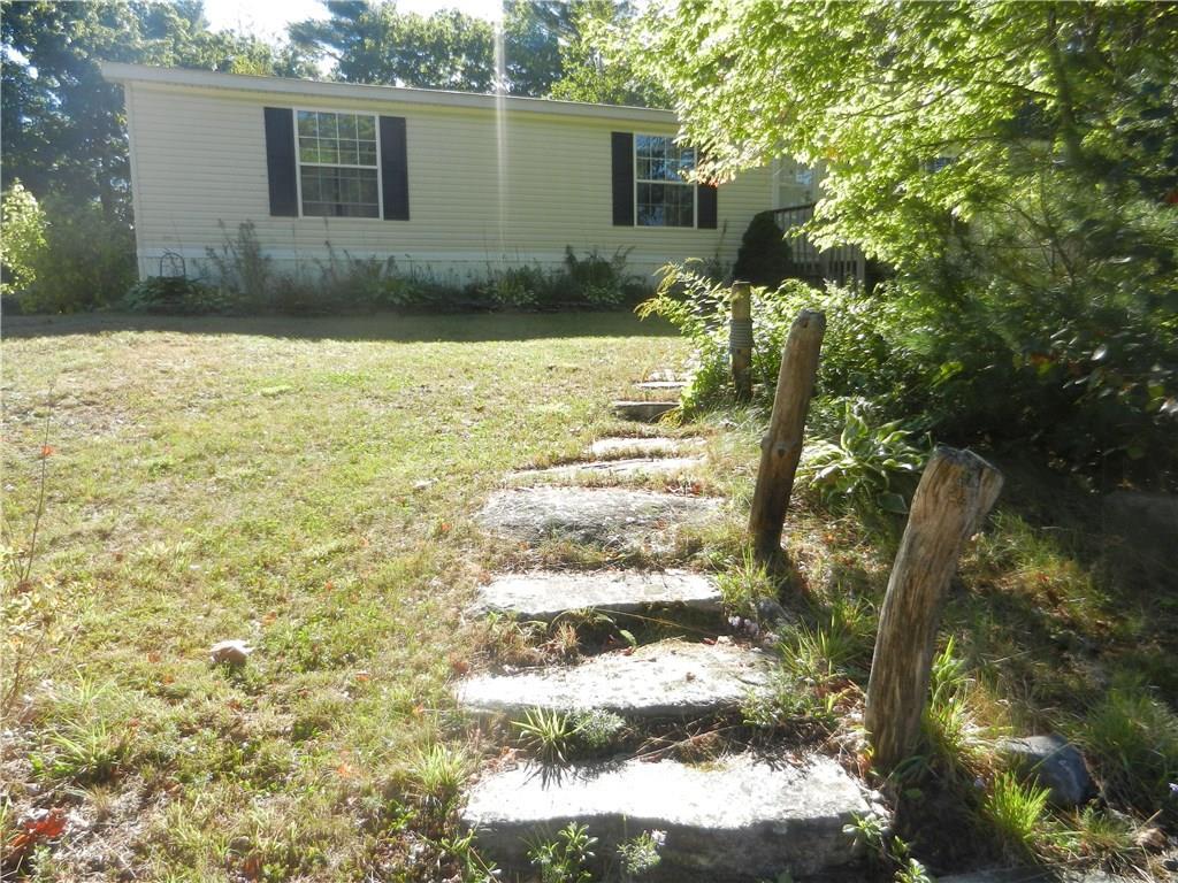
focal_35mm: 25
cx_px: 589
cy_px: 442
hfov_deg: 69.4
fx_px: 851
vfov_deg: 54.9
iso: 160
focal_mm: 4.5
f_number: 3.5
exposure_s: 1/400
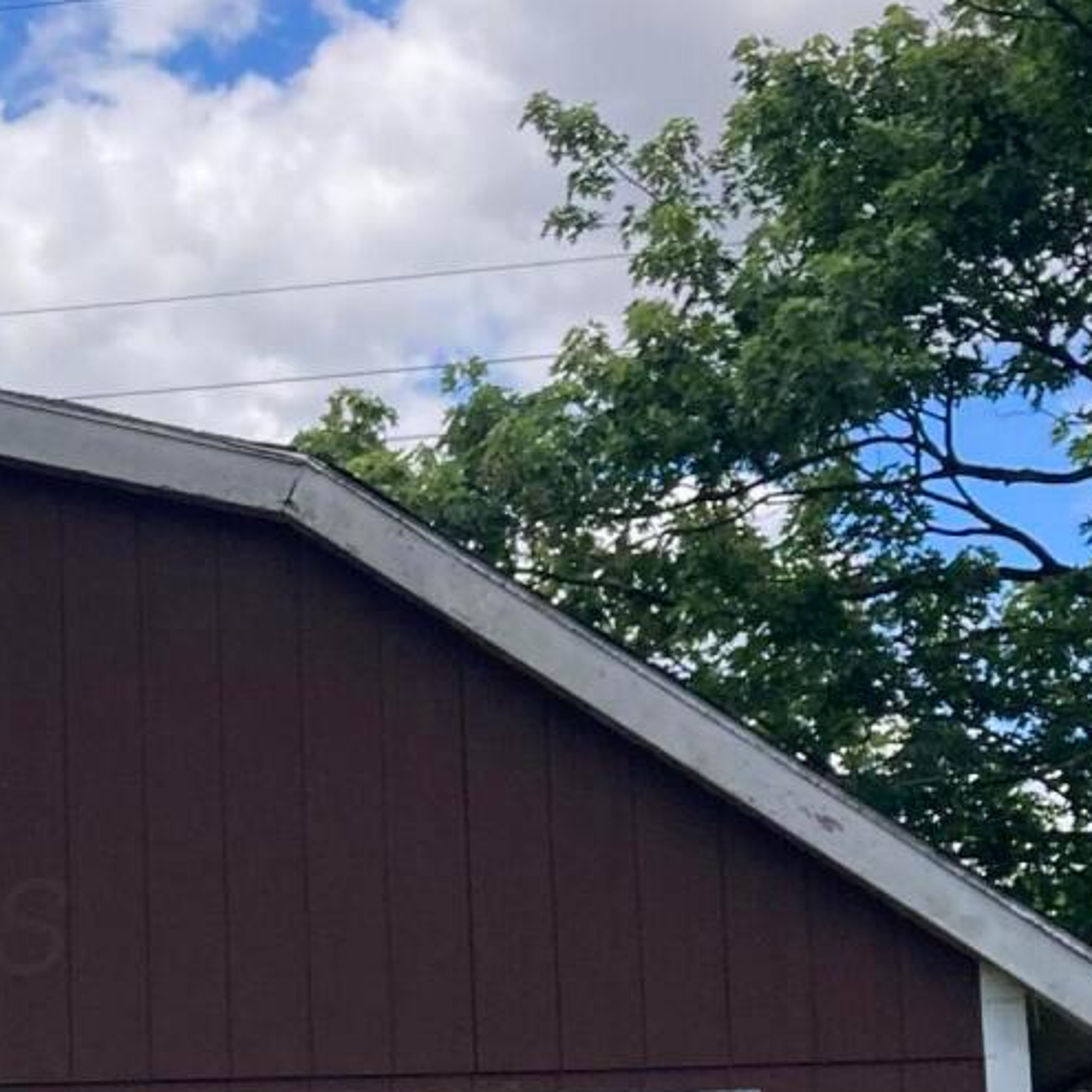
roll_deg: +1.1
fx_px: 3569
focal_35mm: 100
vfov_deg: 17.2
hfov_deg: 16.6
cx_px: -258
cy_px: 929
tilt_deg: +9.1
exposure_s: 1/1845
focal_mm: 3.99
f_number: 1.8
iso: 20
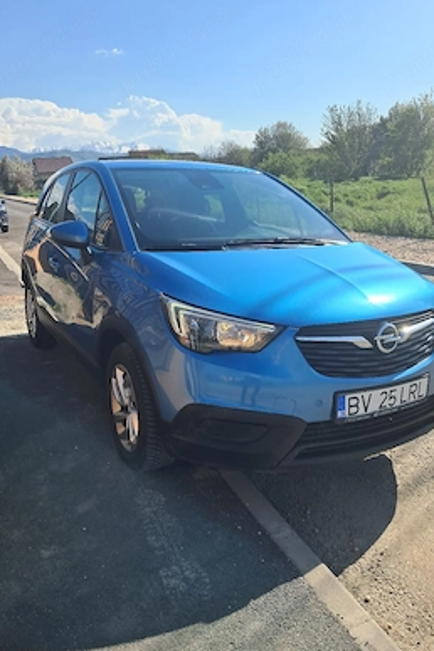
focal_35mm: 29
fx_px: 524
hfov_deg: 44.9
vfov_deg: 63.7
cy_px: 333
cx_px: 207
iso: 50
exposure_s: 1/833
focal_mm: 4
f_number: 1.8
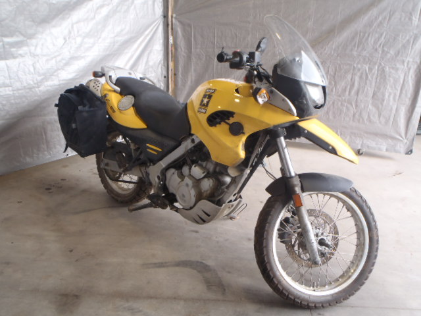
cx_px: 210
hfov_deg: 63.4
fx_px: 341
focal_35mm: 28
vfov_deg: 49.7
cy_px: 158
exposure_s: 1/40
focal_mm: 5
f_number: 3.5
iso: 100
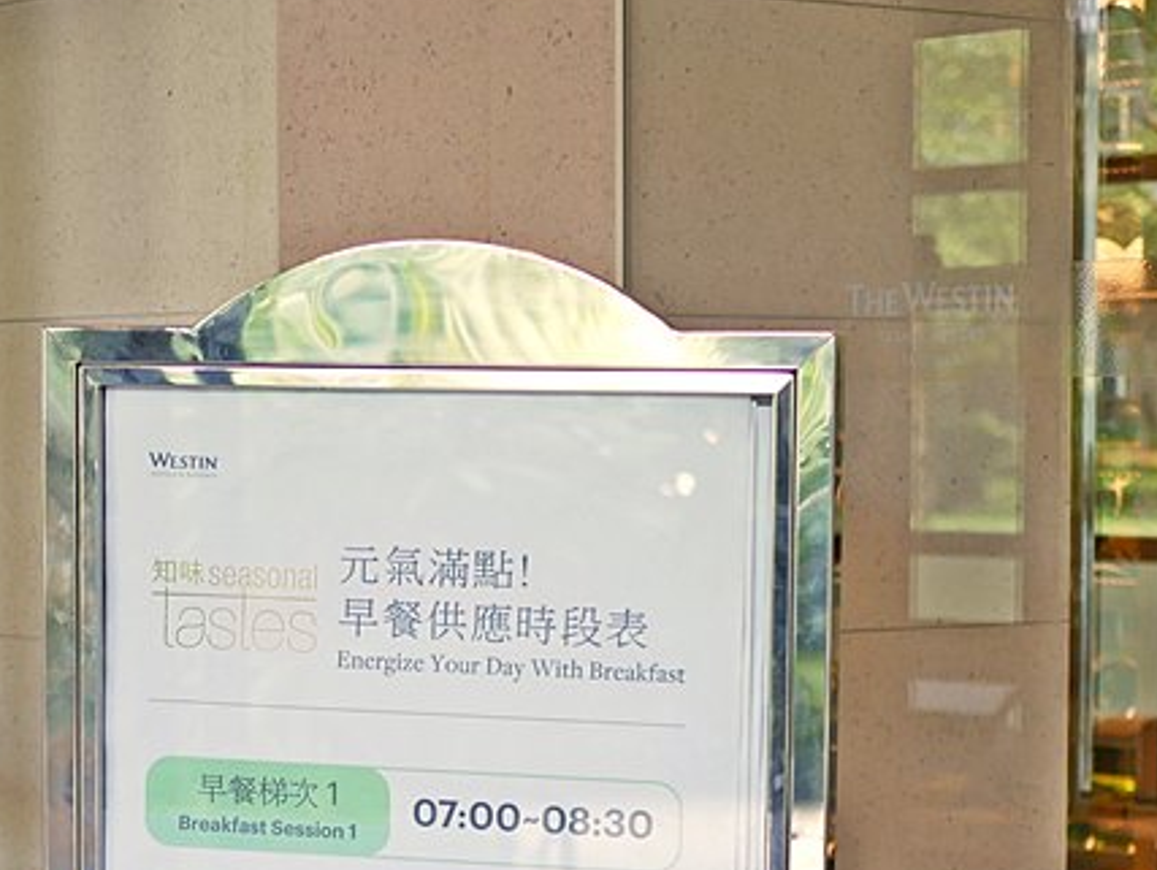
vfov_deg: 12.6
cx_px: 198
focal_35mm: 117
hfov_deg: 16.7
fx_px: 3914
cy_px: 758
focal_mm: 25
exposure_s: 1/160
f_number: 1.8
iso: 200
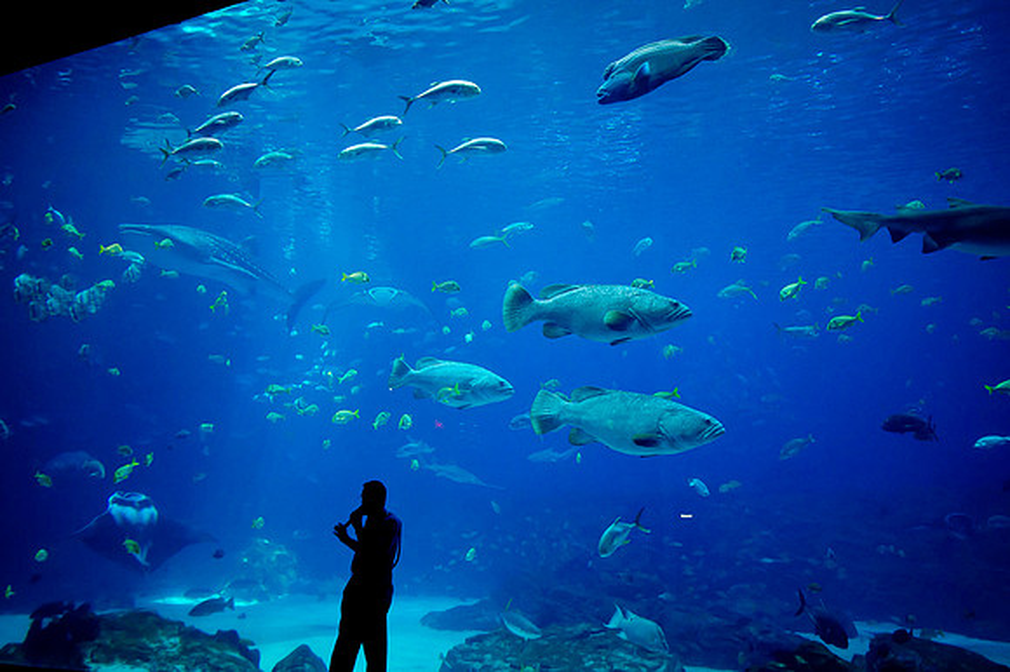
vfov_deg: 42.3
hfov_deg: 60.3
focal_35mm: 31
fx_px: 869
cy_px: 336
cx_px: 505
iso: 2000
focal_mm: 31
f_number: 4.5
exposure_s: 1/100
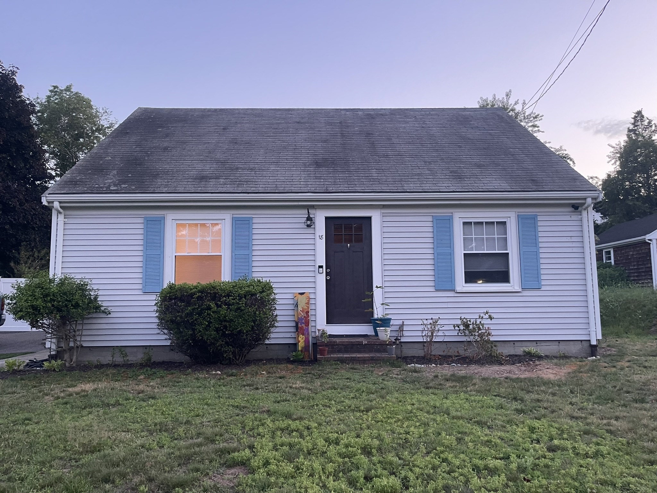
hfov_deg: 69.4
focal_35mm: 25
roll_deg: +0.4
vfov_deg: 54.9
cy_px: 246
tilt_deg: +5.5
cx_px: 328
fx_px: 474
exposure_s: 1/60
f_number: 1.6
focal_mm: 5.1
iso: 320
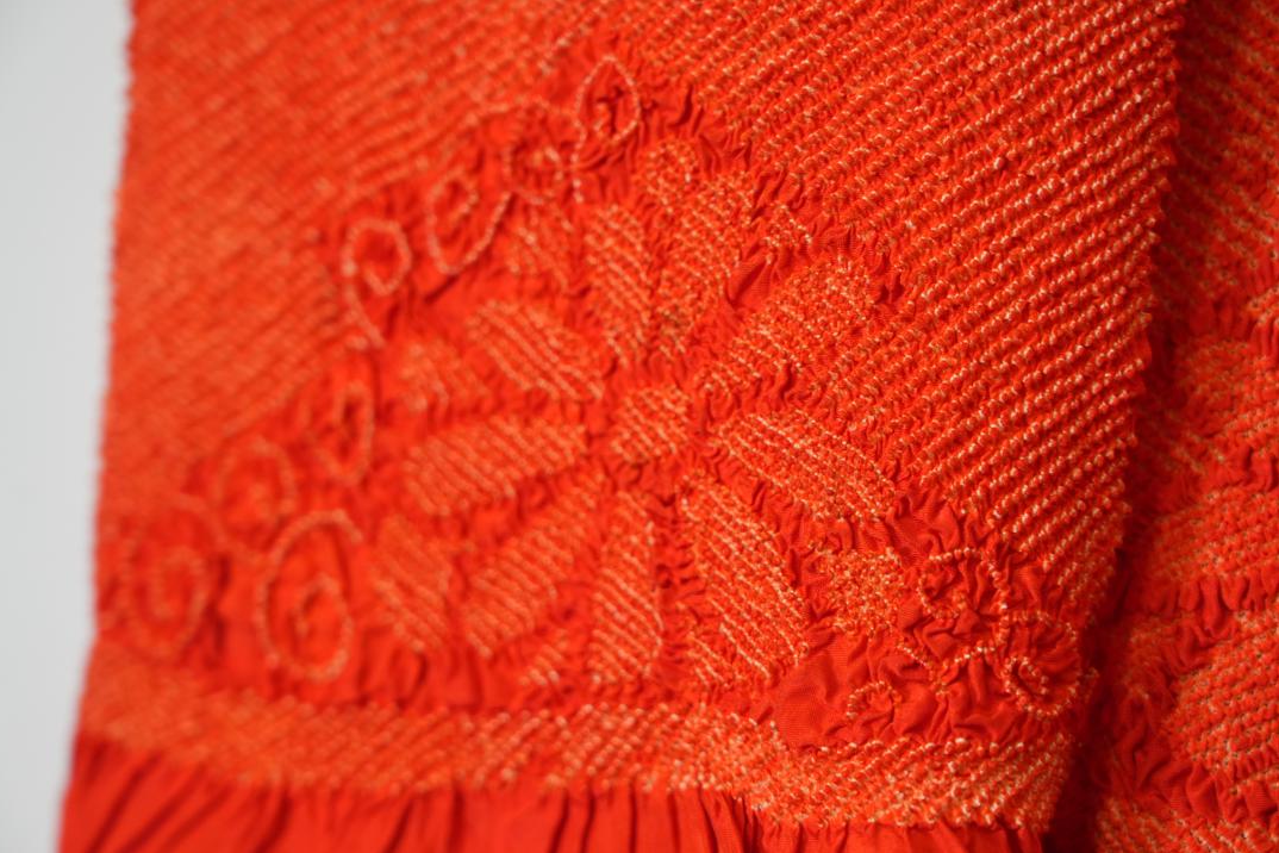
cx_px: 635
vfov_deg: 12.9
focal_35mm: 106
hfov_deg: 19.3
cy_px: 429
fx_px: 3766
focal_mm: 105
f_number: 5.6
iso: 2000
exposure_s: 1/160
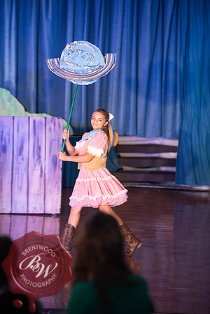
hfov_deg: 9.1
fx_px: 1312
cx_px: 105
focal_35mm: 150
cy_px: 157
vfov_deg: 13.7
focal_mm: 150
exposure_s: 1/160
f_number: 2.8
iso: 2800
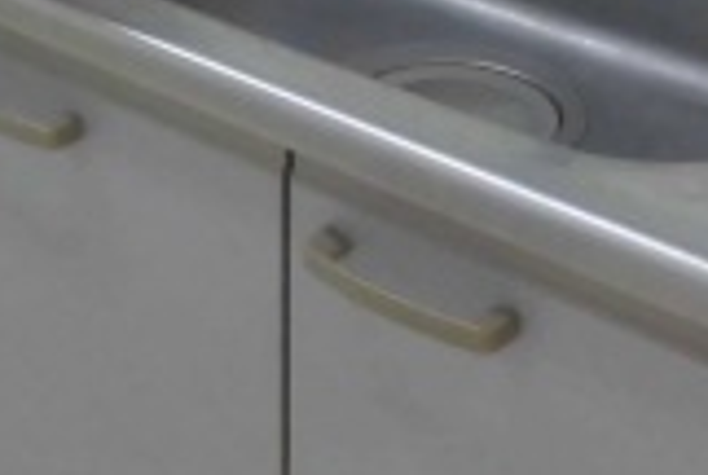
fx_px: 1951
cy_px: 35
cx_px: 198
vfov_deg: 13.7
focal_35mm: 99
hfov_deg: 20.4
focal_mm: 4.3
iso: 250
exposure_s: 1/40
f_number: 3.1
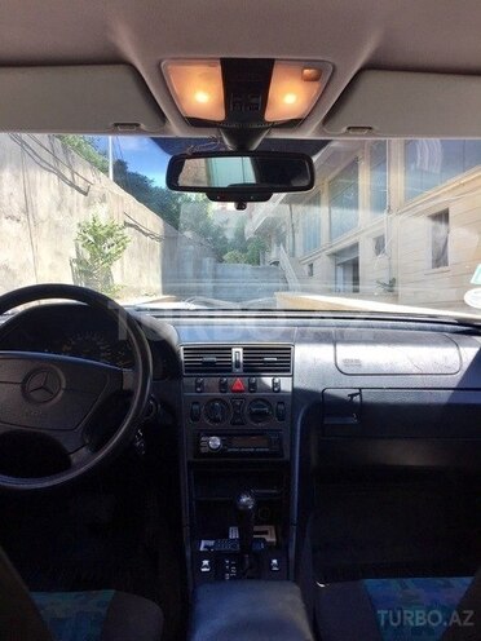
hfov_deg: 48.2
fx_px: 537
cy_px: 320
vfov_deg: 61.7
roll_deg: +0.4
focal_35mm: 29
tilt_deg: +0.7
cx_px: 240
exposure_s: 1/408
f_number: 2.2
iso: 32
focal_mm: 4.15
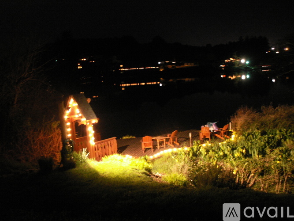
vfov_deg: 40.7
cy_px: 110
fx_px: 297
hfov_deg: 52.6
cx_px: 147
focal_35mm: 35
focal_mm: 5.86
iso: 160
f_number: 2.8
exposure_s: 2
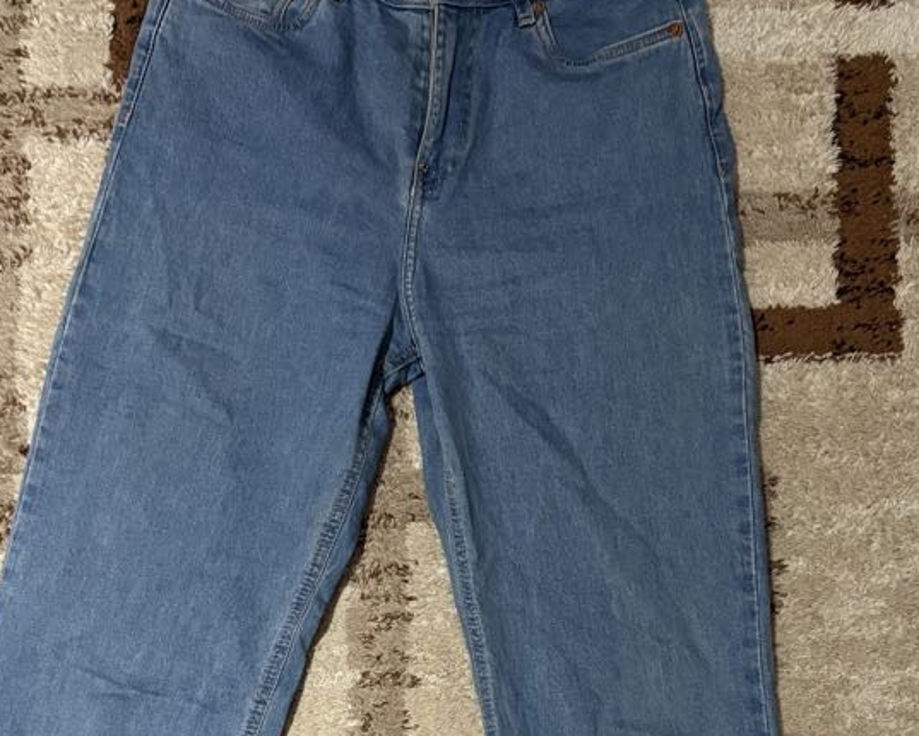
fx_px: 1388
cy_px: 748
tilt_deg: -84.2
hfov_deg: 36.6
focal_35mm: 51
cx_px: 409
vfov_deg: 27.8
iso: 500
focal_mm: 5.96
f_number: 1.6
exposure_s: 1/25
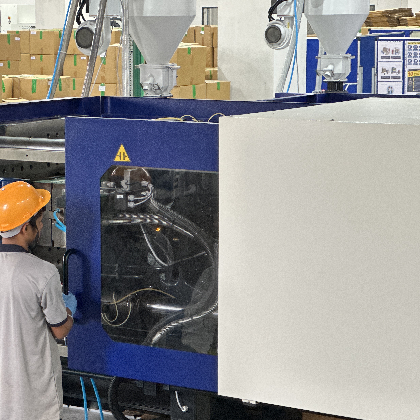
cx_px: 87
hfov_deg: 15.6
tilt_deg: -7.3
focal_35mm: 111
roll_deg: +0.2
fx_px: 1524
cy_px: 223
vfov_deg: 15.7
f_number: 2.8
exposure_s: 1/33
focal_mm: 9
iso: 400
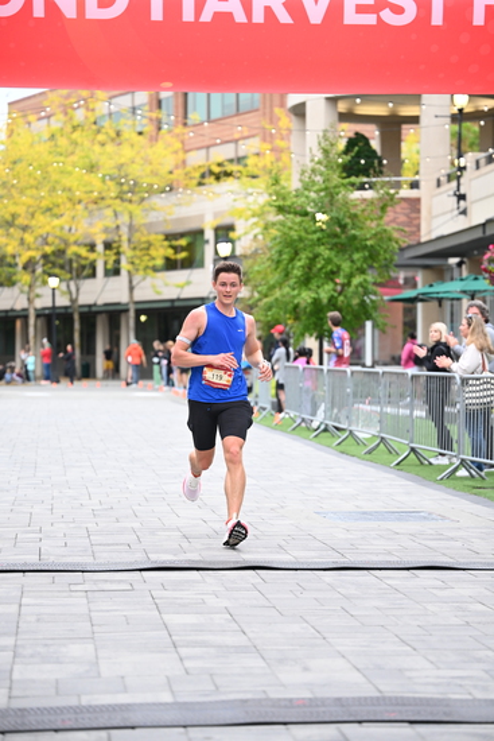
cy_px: 370
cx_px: 247
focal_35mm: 87
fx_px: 1789
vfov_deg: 23.4
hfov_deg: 15.7
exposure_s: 1/800
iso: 1600
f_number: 2.8
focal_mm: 87
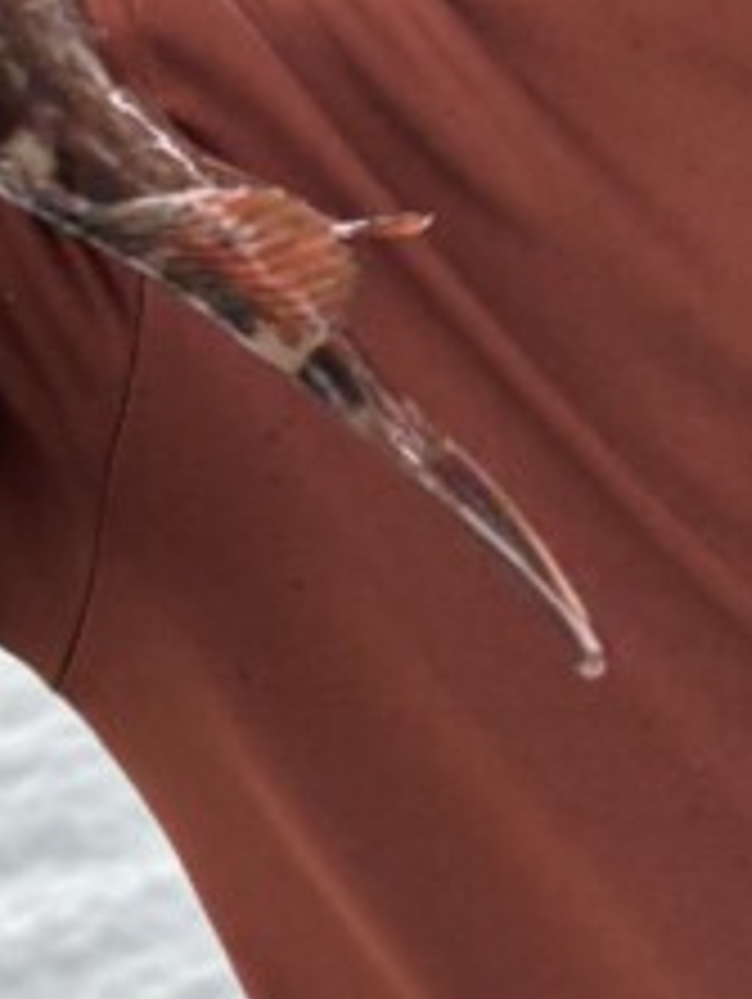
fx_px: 3382
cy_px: -423
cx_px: 90
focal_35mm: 117
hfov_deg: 12.6
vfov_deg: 15.7
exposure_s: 1/124
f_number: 1.6
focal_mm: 5.96
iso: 64
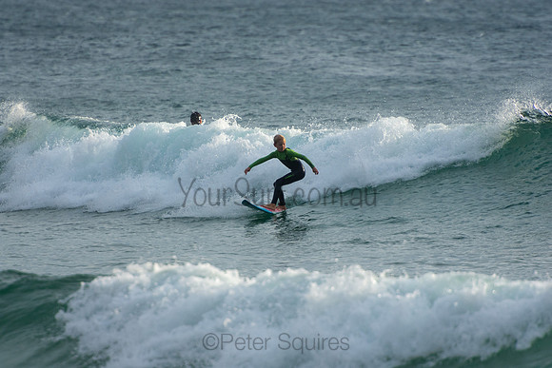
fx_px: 9202
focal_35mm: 600
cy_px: 184
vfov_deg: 2.3
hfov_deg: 3.4
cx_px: 276
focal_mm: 400
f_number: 5.6
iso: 360
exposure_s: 1/1000
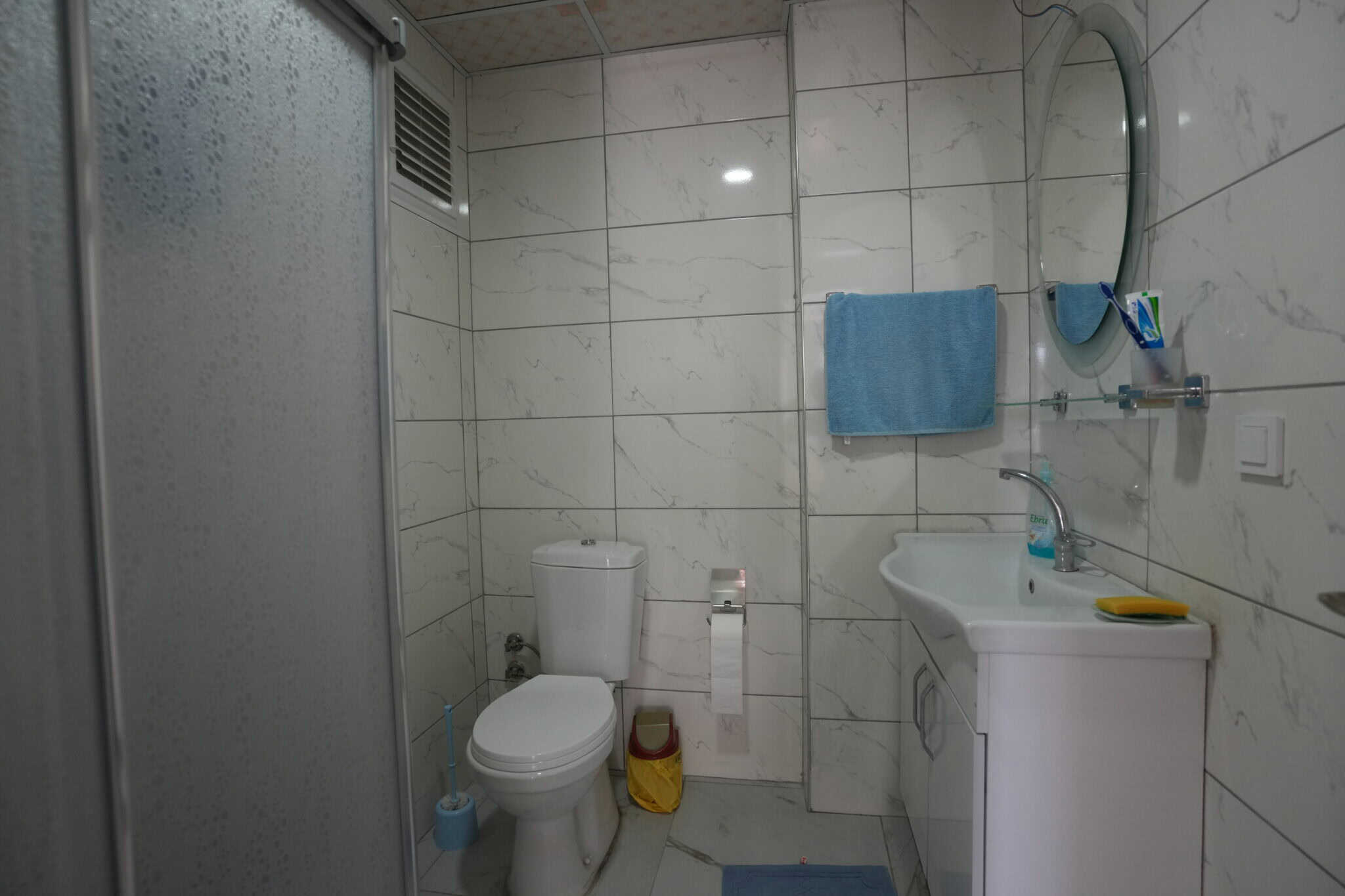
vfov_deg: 70.4
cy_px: 448
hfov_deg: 93.3
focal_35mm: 17
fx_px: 635
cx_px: 672
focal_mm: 17
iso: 1600
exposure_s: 1/160
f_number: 4
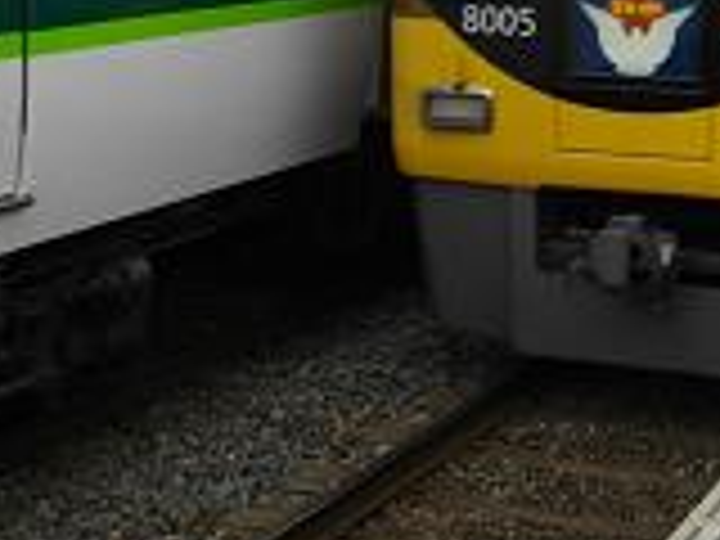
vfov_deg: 18.3
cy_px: -36
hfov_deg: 24.1
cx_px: 695
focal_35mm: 78
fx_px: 1622
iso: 100
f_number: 2.9
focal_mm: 5.7
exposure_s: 1/400
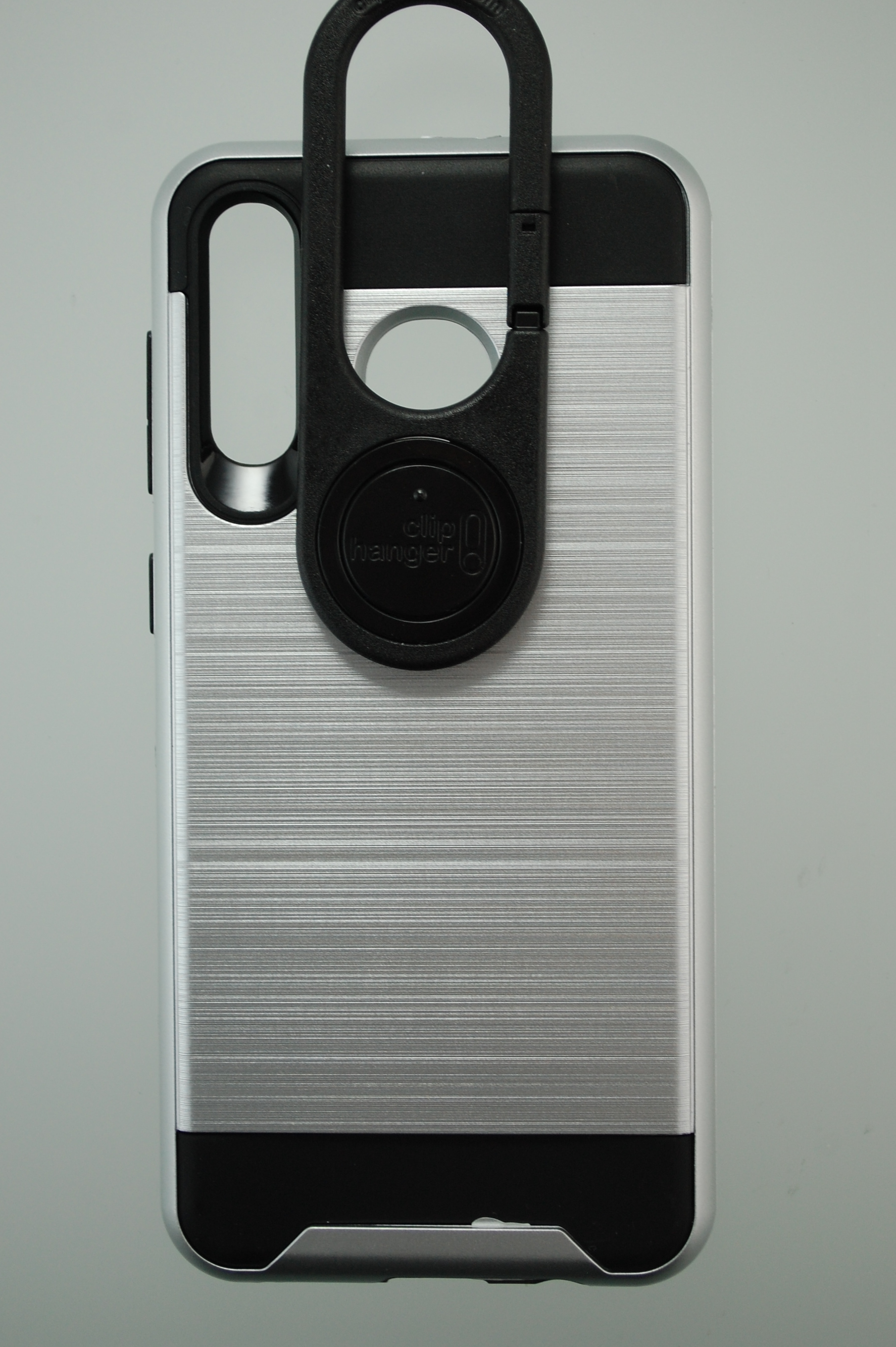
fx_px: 2356
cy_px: 607
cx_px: 462
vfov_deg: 31.9
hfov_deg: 21.5
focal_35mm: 63
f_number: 5.3
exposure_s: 1/60
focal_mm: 38
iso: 400
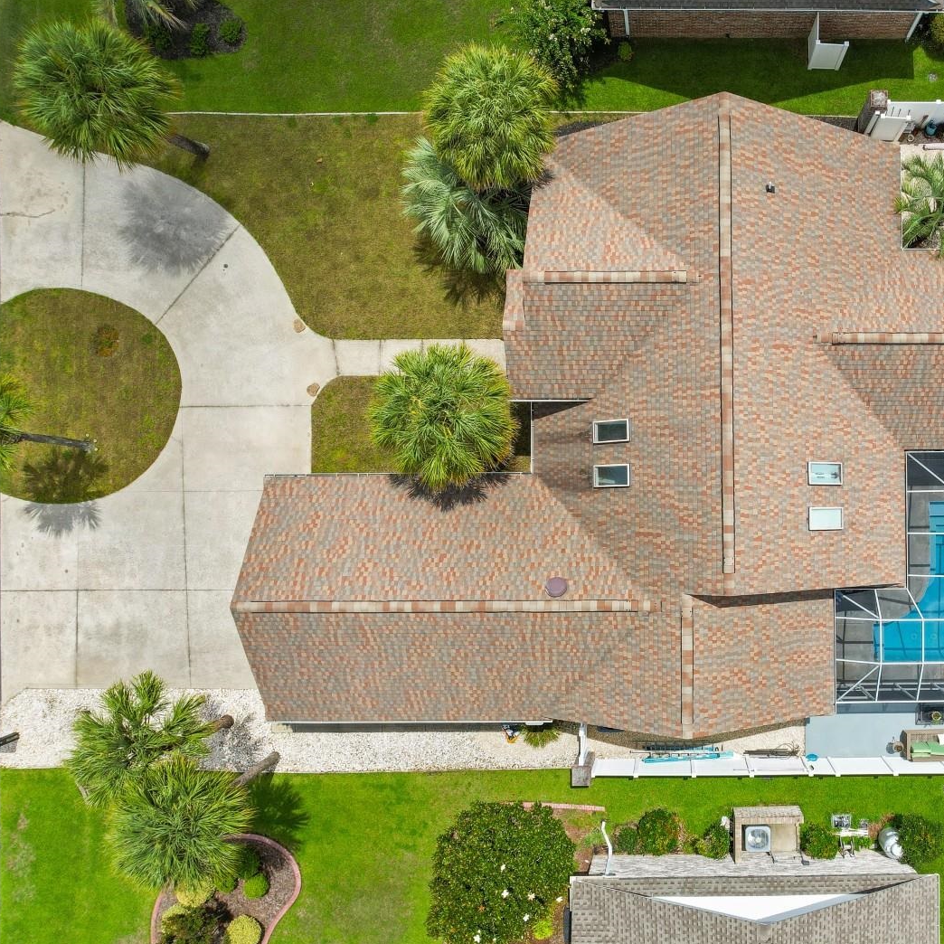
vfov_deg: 55.6
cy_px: 483
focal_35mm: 29
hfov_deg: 53.7
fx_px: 895
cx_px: 677
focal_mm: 8.38
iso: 100
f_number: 2.8
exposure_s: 1/640
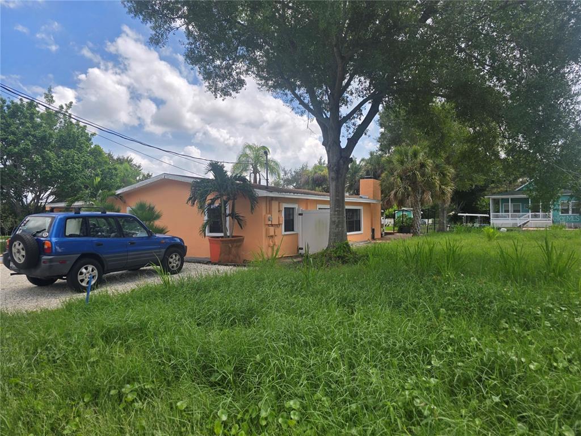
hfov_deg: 73.9
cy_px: 218
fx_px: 386
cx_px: 290
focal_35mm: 23
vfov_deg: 58.9
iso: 12
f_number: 1.7
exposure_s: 1/544
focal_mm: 6.3
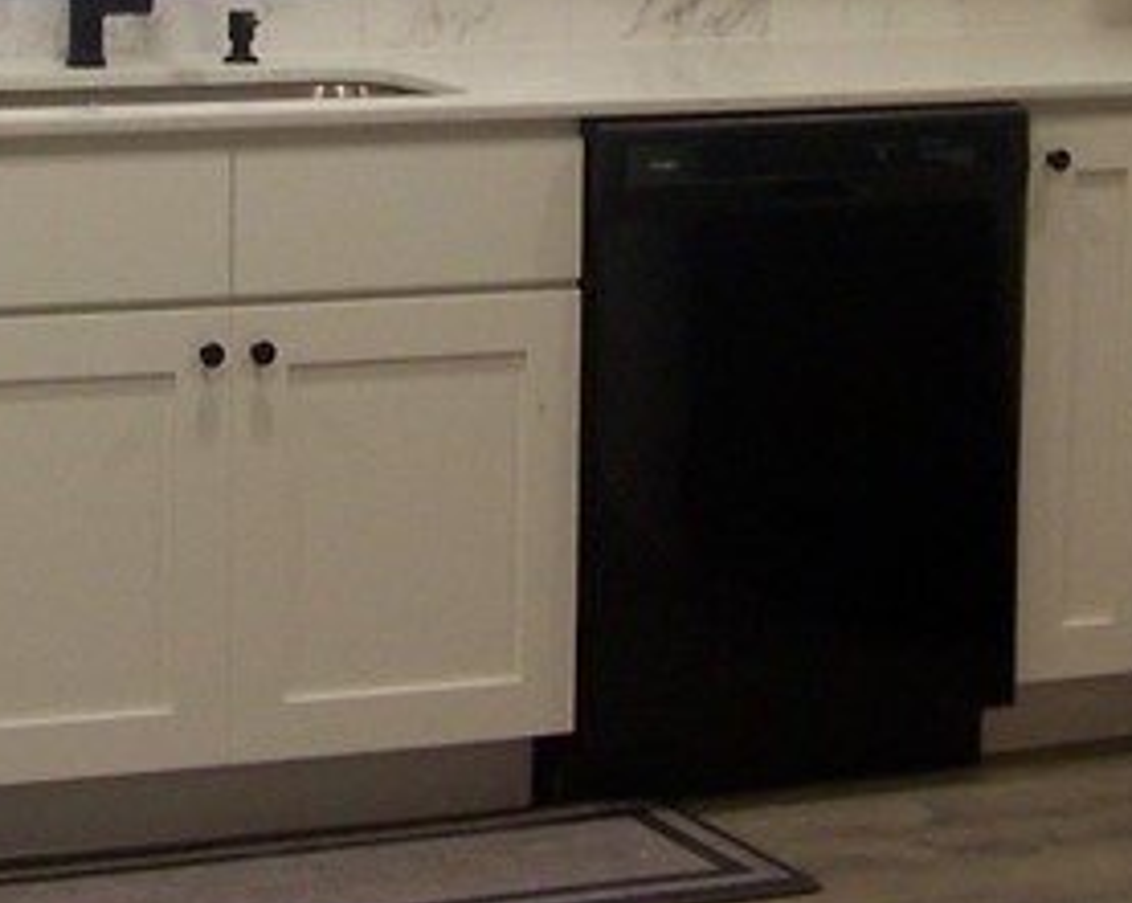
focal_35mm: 130
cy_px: -86
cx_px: 376
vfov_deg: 11.7
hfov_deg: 14.8
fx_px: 4351
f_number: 2.8
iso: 100
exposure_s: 1/30
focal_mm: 5.85
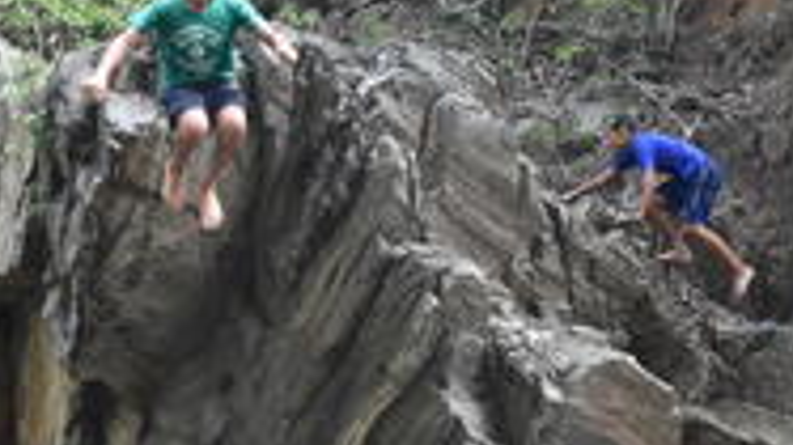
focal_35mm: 101
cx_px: 343
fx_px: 2123
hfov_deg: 21.1
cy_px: 381
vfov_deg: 11.9
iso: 2000
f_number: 8
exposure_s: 1/320
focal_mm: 24
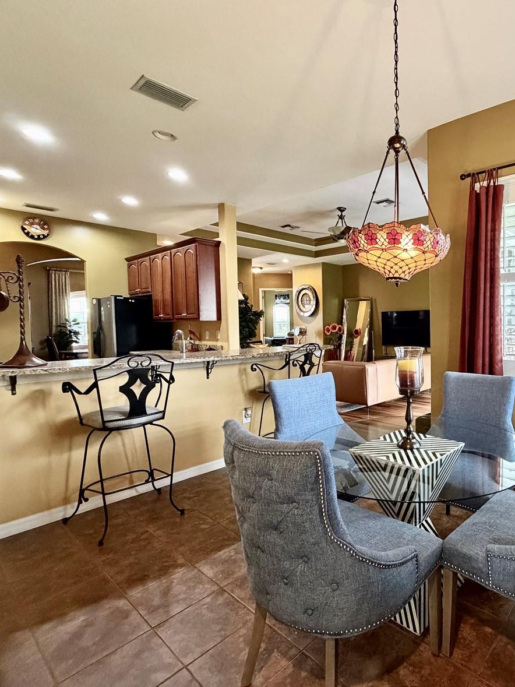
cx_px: 404
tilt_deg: -3.3
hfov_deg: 63.4
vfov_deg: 84.7
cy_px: 340
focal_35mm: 19
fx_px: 377
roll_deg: +0.2
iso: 640
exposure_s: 1/60
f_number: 2.2
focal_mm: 2.22
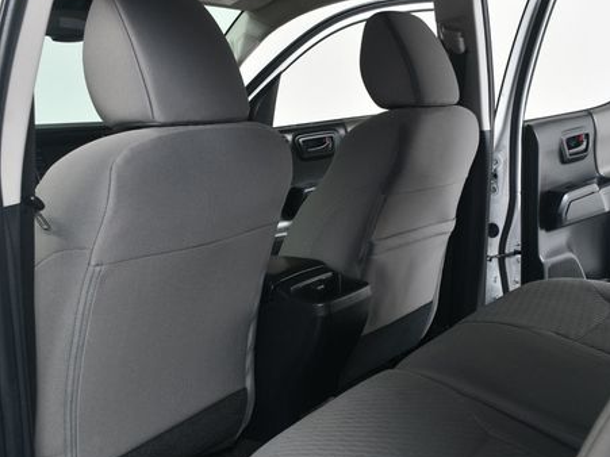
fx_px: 793
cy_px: 245
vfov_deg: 32.2
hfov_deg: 42.1
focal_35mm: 45
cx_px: 302
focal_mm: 22
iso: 100
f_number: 5.6
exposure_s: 1/160
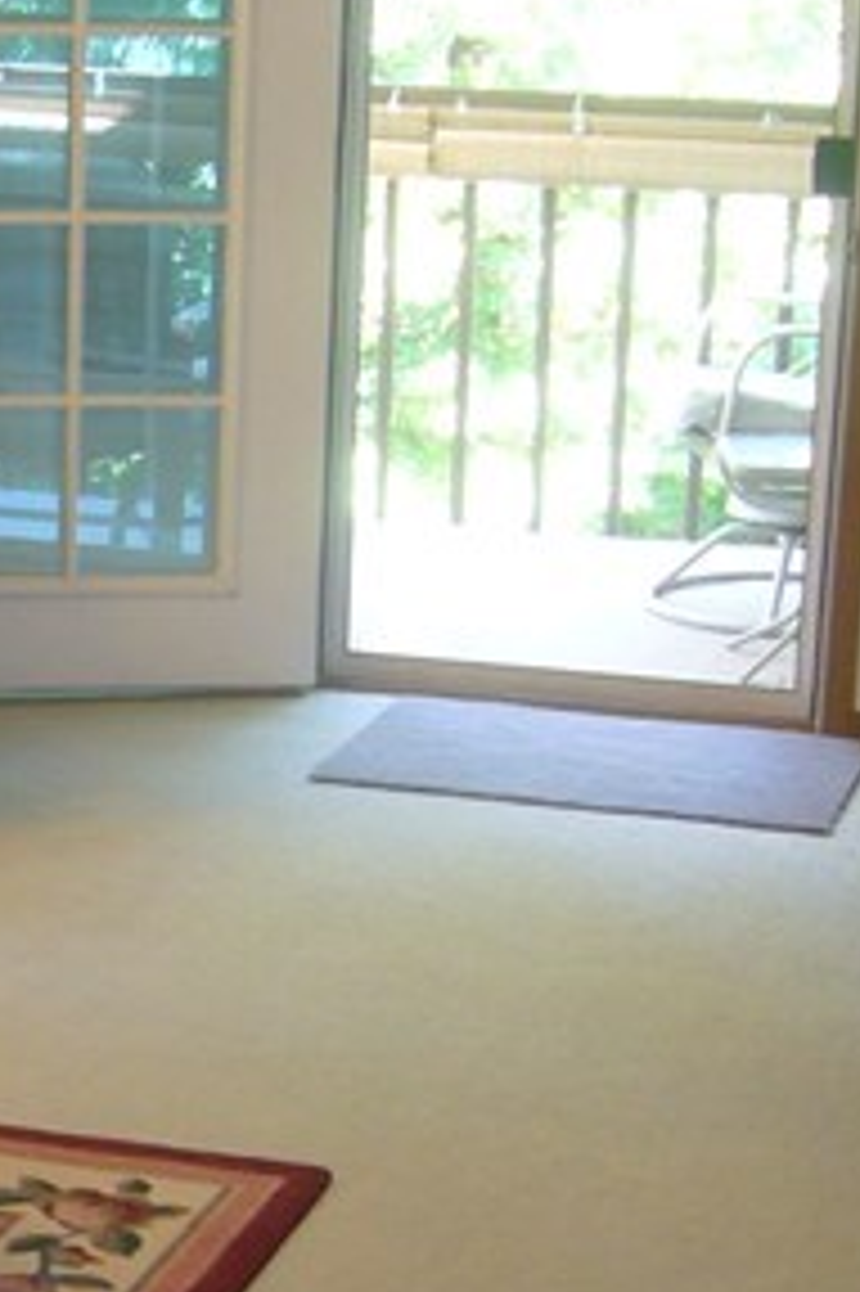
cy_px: 950
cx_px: -189
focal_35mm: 104
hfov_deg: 12.8
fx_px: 3731
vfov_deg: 19.5
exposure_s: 1/8
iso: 100
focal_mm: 4.6
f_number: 2.8
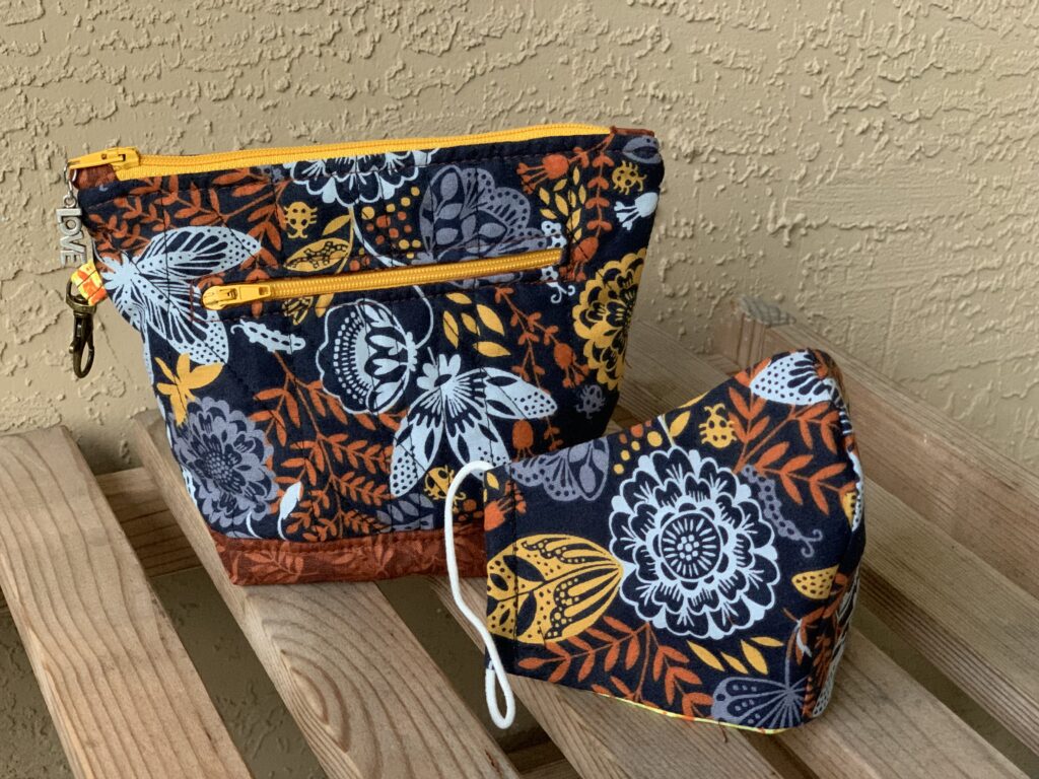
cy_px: 390
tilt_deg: -25.0
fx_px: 1561
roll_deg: -3.3
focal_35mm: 52
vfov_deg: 28.0
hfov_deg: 36.8
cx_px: 520
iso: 400
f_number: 2.4
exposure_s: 1/59
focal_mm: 6
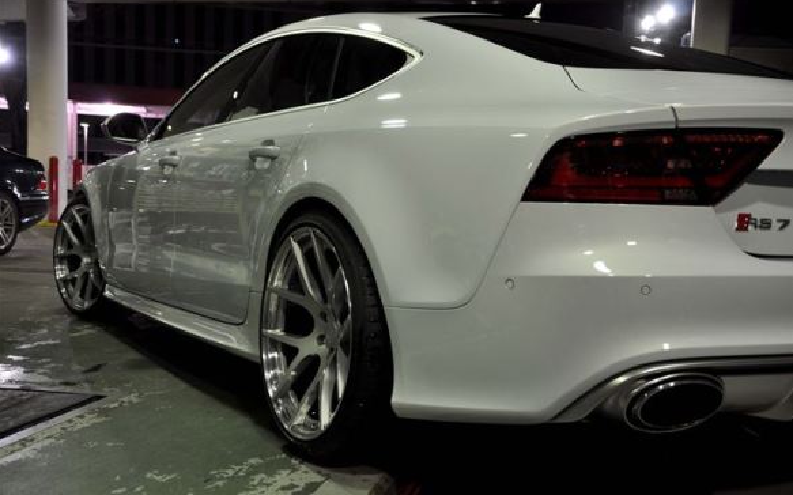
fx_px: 929
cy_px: 259
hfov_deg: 46.2
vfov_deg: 29.8
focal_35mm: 43
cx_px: 396
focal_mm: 28
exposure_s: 1/50
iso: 500
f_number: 4
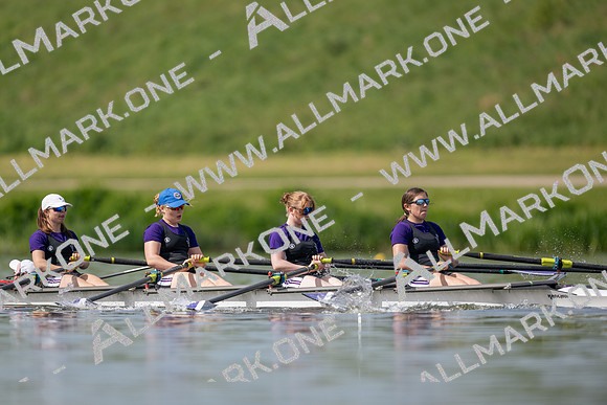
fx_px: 10119
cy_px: 202
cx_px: 304
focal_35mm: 600
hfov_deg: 3.4
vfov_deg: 2.3
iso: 250
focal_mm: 600
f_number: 4
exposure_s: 1/2500
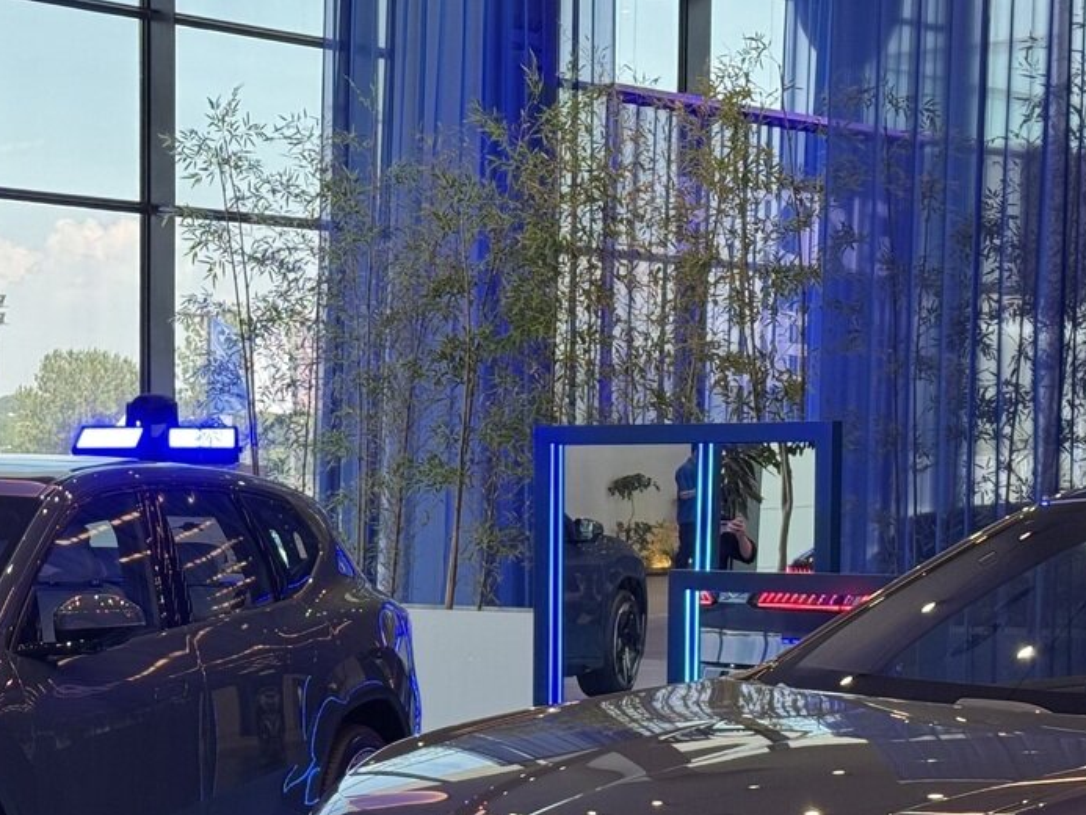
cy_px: 671
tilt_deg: -1.9
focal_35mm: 97
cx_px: 251
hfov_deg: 20.1
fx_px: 3044
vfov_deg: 15.1
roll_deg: +0.6
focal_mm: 6.76
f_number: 1.78
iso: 80
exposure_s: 1/120
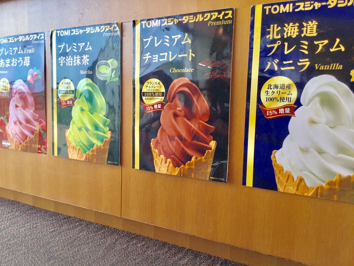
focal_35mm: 31
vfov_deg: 45.4
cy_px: 133
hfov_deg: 58.4
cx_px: 177
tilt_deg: -6.6
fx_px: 317
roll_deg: -1.7
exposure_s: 1/120
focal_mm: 3.3
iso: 25
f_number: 2.4
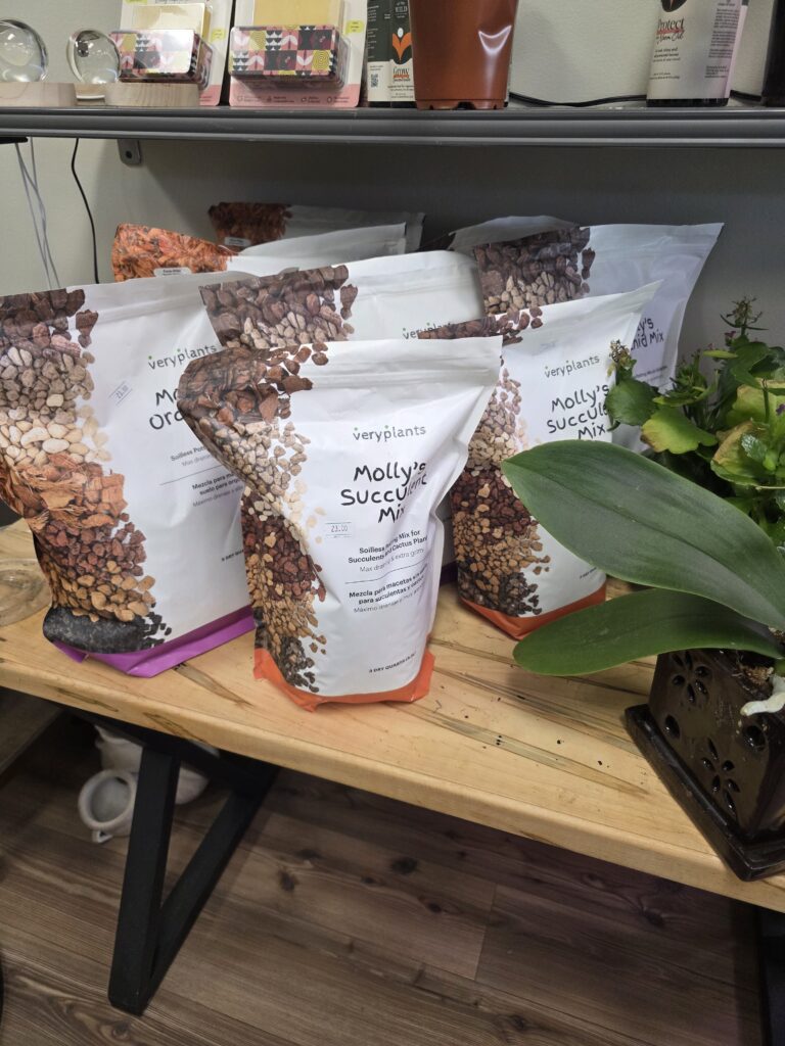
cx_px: 392
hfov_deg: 58.9
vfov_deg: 73.9
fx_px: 695
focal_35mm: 23
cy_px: 523
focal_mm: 6.3
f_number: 1.7
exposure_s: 1/120
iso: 250
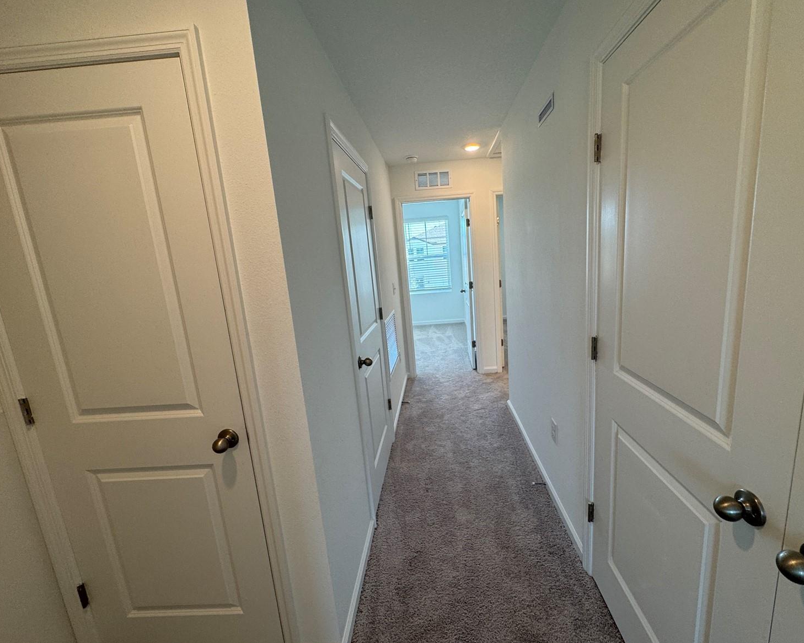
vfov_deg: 84.0
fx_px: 357
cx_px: 427
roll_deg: +4.7
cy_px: 320
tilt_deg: -9.6
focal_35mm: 15
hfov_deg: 96.7
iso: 125
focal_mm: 2.22
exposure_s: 1/120
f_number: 2.2
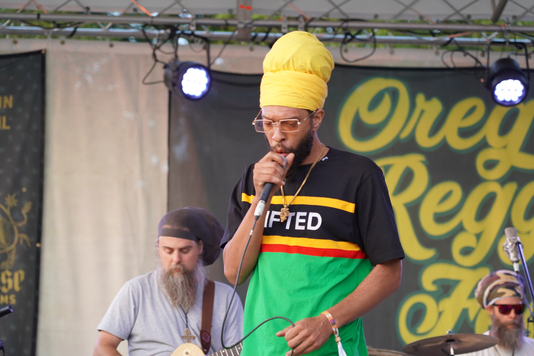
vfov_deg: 13.0
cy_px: 178
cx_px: 267
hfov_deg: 19.5
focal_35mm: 105
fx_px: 1557
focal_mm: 105
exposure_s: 1/160
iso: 1000
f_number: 4
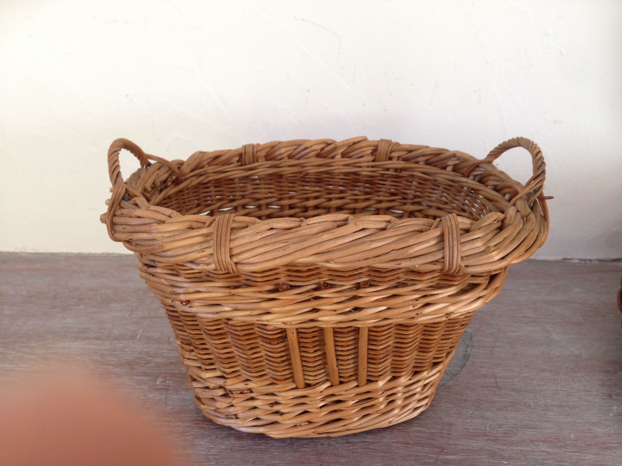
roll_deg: -2.2
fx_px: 593
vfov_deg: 42.9
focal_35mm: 33
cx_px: 311
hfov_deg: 55.4
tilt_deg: -25.0
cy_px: 233
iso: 125
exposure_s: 1/20
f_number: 2.4
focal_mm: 4.12
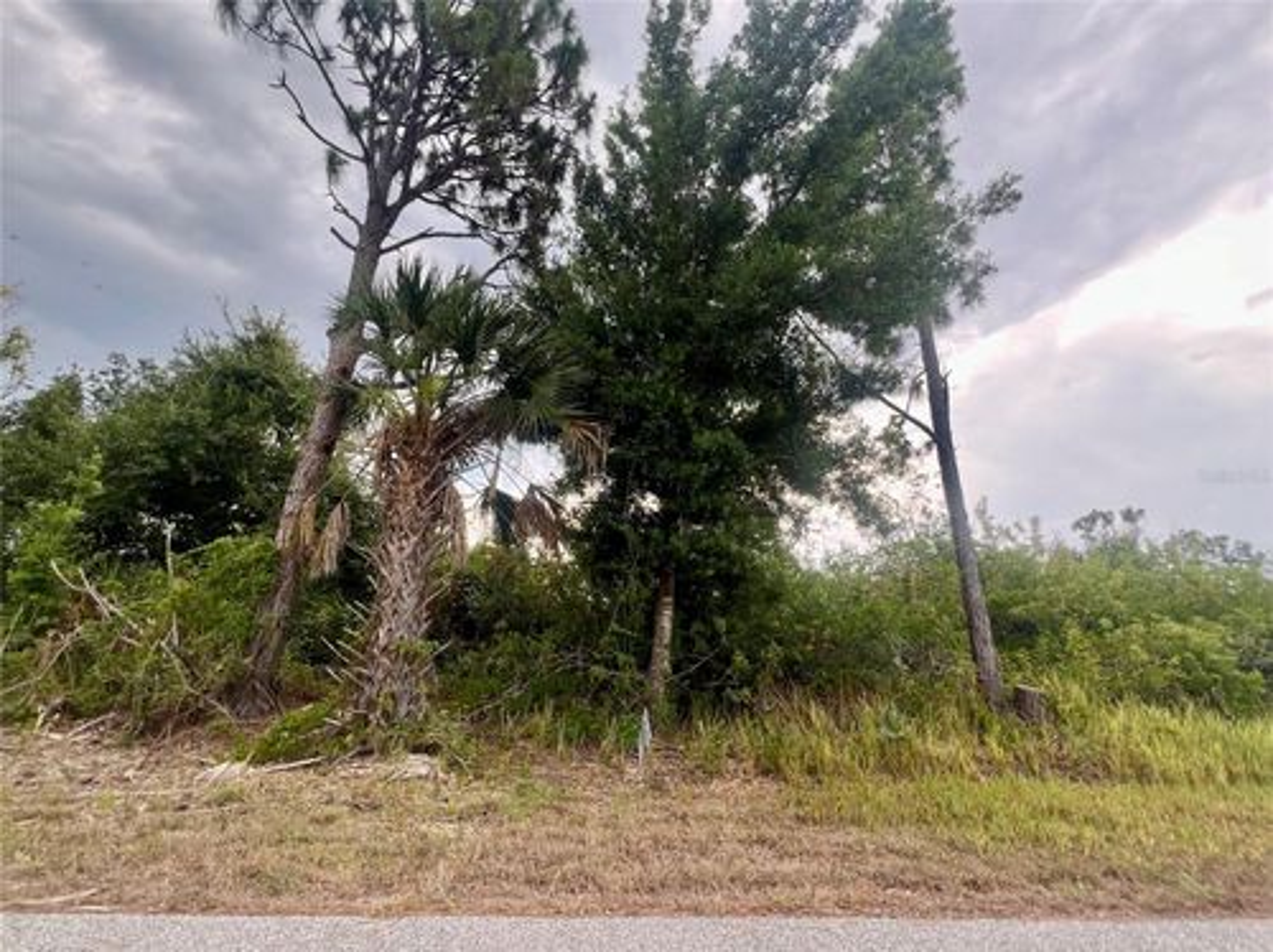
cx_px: 636
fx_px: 478
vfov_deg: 89.8
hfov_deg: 106.2
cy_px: 476
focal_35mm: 13
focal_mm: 1.57
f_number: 1.8
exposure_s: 1/107
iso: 32
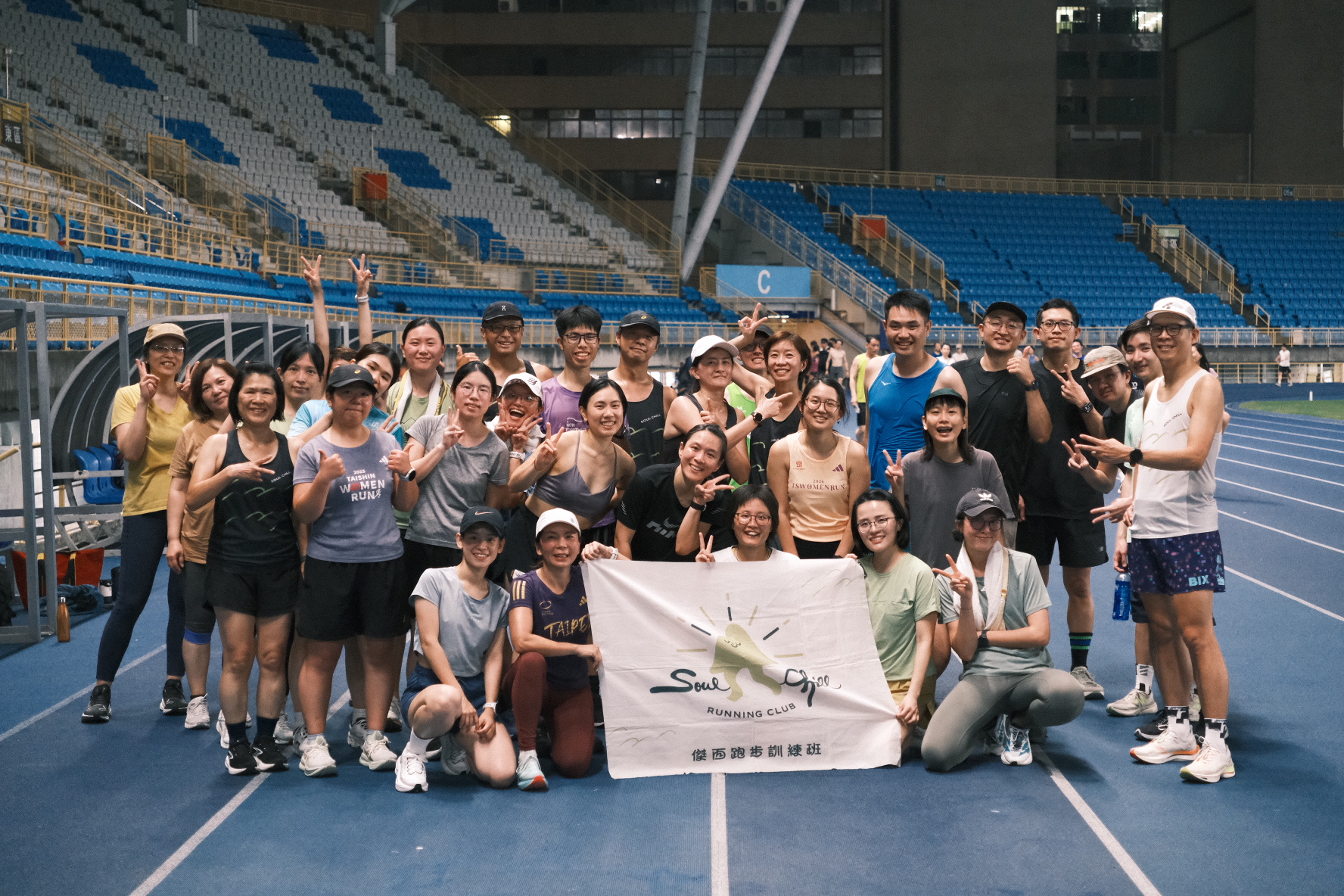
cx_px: 672
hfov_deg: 32.4
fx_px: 2314
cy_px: 448
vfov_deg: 21.9
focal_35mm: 62
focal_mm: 41.1
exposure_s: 1/60
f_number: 2.8
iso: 3200
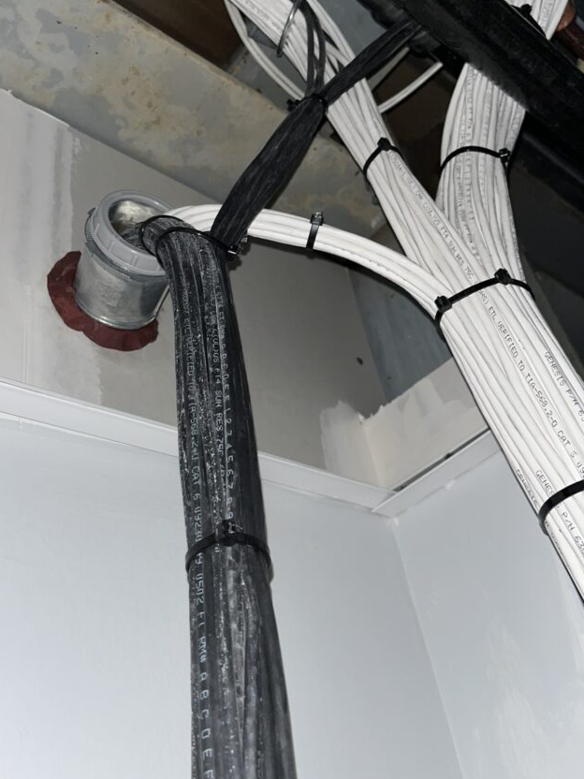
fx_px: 720
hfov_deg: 44.0
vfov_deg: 56.8
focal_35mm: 32
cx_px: 236
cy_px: 373
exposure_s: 1/4
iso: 32
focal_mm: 5.1
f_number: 1.6
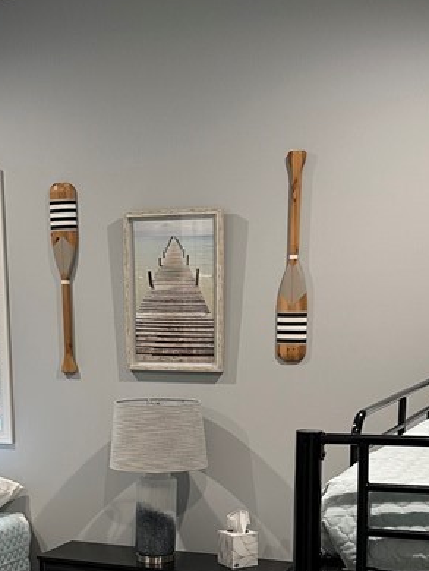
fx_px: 1040
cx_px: 143
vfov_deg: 29.6
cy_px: 499
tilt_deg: -10.3
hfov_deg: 23.2
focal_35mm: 63
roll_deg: -0.5
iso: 200
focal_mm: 6.86
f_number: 1.78
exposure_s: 1/60
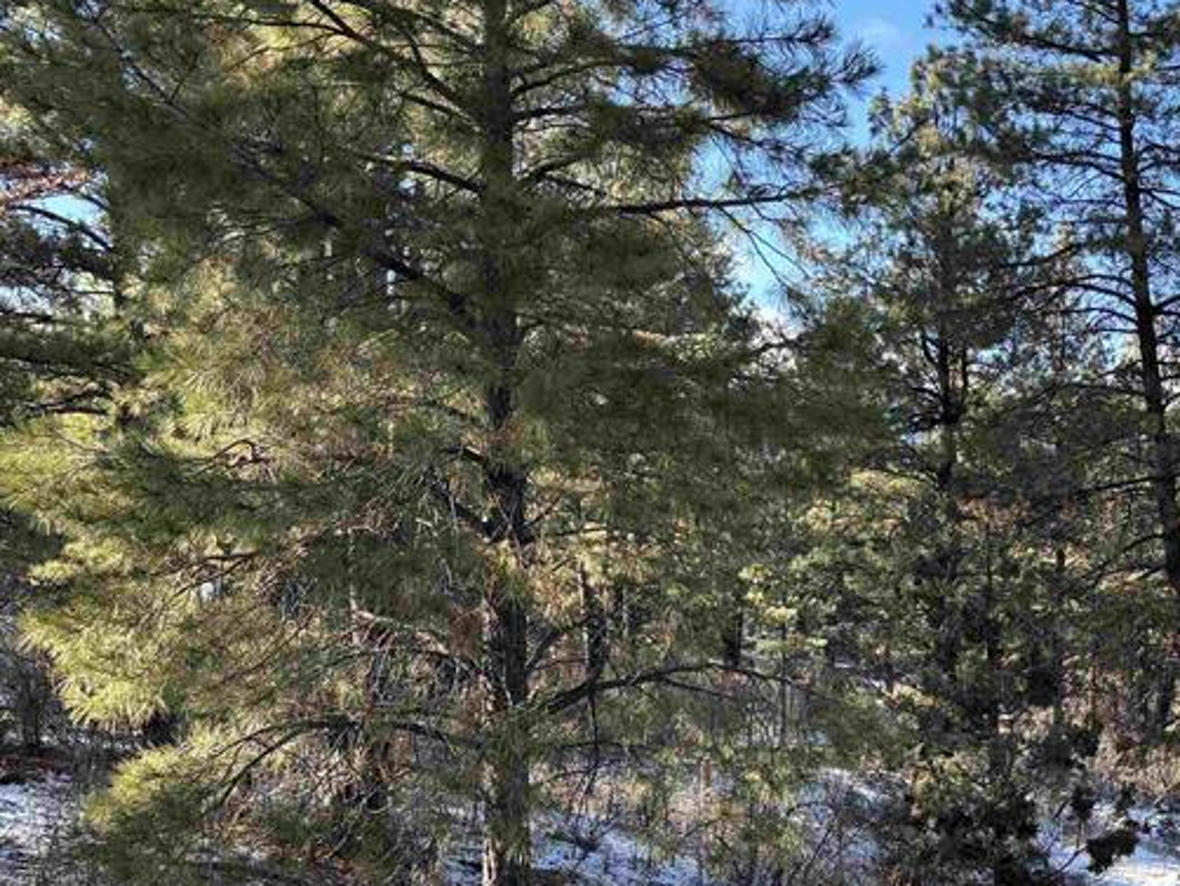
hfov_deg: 33.3
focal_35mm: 53
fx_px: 1808
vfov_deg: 27.2
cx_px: 1164
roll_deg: -0.9
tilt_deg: -2.8
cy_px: 670
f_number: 1.6
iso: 50
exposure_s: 1/370
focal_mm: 5.96
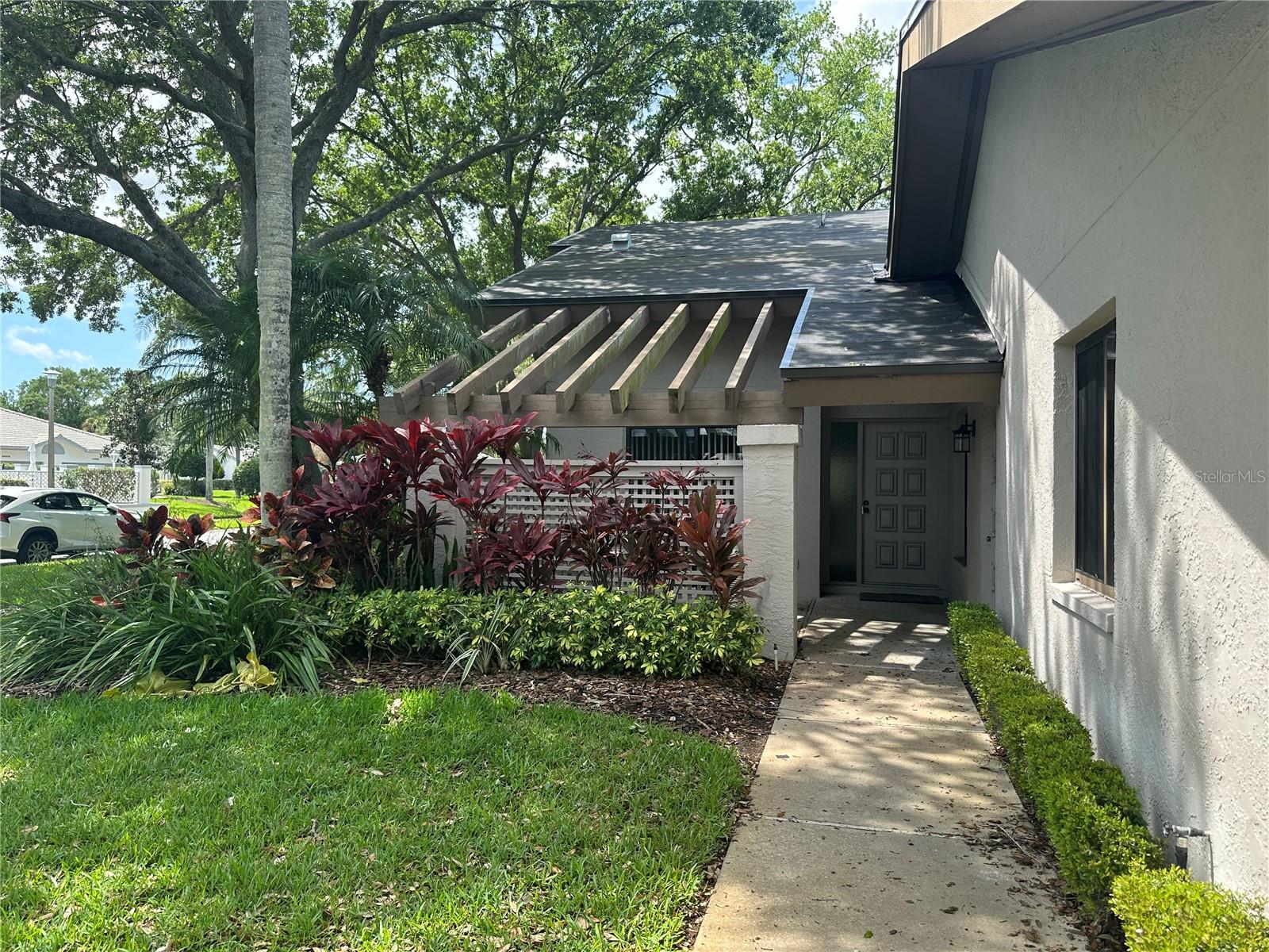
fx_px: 880
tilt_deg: +1.7
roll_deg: -0.8
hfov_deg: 71.6
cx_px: 634
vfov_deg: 56.8
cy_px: 476
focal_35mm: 24
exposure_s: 1/1227
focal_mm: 6.86
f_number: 1.78
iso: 80
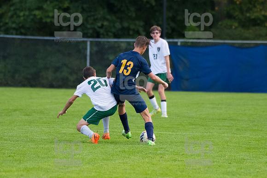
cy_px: 89
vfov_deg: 2.7
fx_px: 3780
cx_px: 134
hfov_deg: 4.0
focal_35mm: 510
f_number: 5.6
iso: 3200
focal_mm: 340
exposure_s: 1/2000
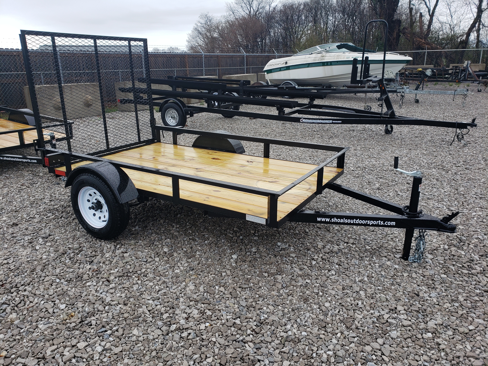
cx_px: 244
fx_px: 367
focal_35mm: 26
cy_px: 183
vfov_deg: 53.1
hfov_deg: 67.3
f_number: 2.4
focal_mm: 4.3
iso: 50
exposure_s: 1/245
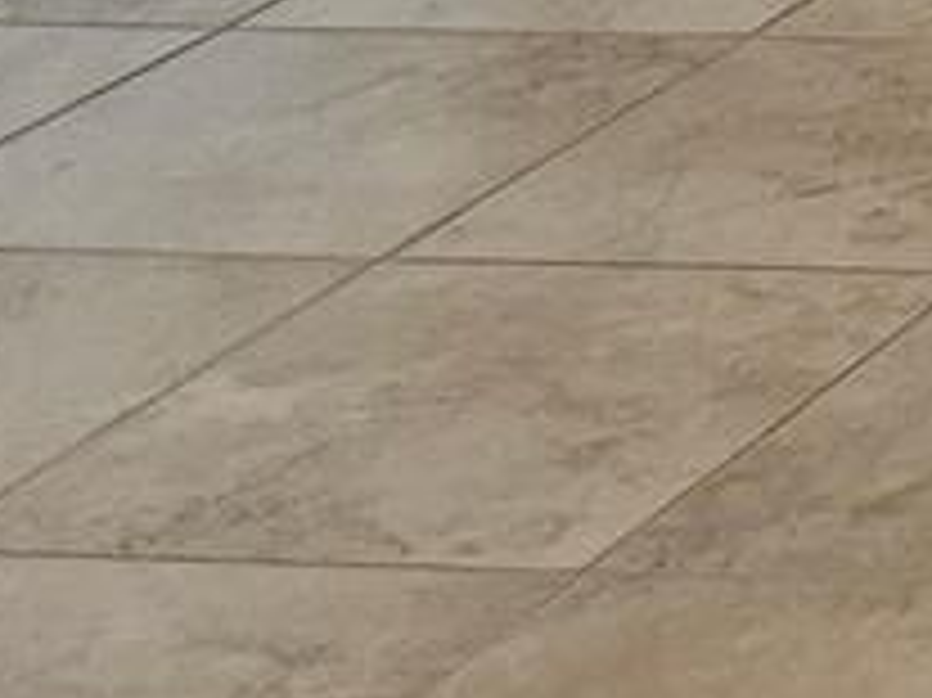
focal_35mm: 178
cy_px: -1450
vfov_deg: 7.3
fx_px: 4790
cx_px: 3282
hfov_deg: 8.3
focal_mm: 5.4
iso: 320
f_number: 1.8
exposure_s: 1/120
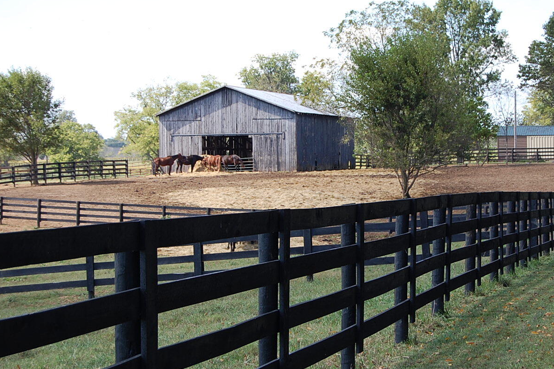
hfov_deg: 22.4
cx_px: 331
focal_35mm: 91
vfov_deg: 15.0
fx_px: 1399
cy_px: 167
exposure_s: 1/200
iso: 200
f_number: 7.1
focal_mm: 48
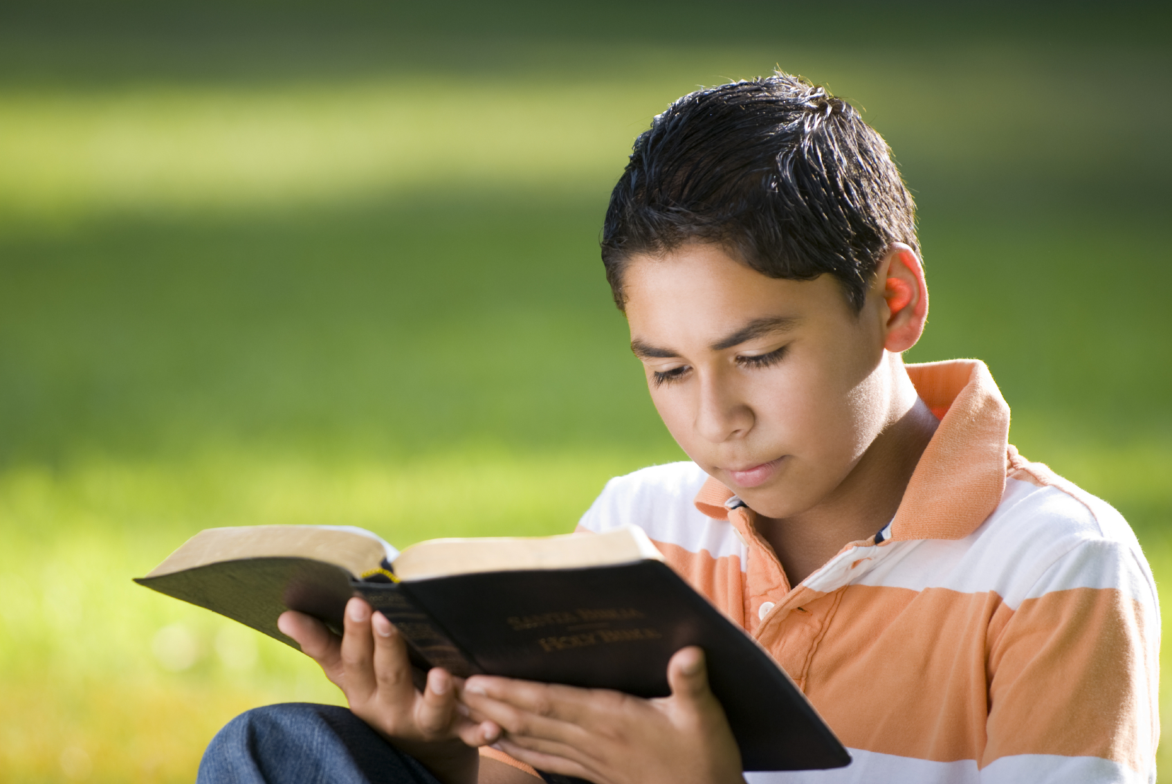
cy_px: 392
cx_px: 586
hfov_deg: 6.9
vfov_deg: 4.6
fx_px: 9776
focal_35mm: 300
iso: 100
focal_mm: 200
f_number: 2.8
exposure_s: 1/200
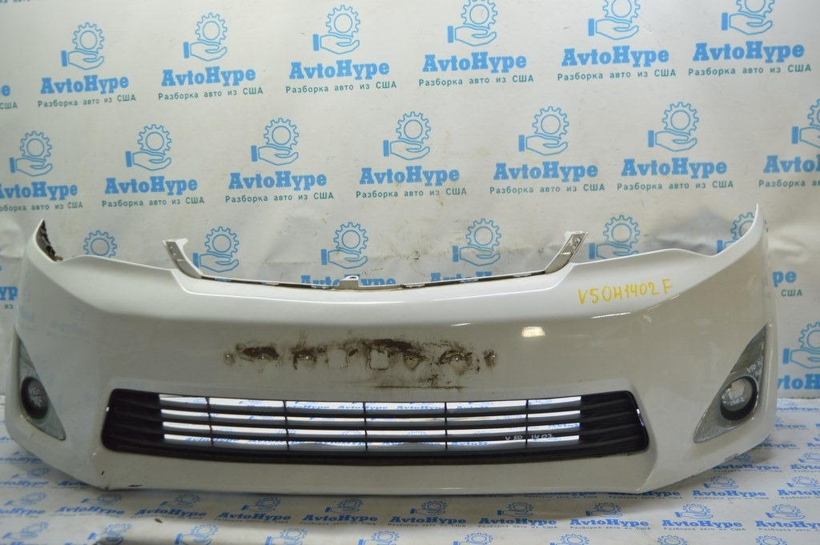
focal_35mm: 33
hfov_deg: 57.3
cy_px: 272
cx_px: 410
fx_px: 751
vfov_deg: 39.9
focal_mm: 22
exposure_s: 1/50
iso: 400
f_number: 3.8
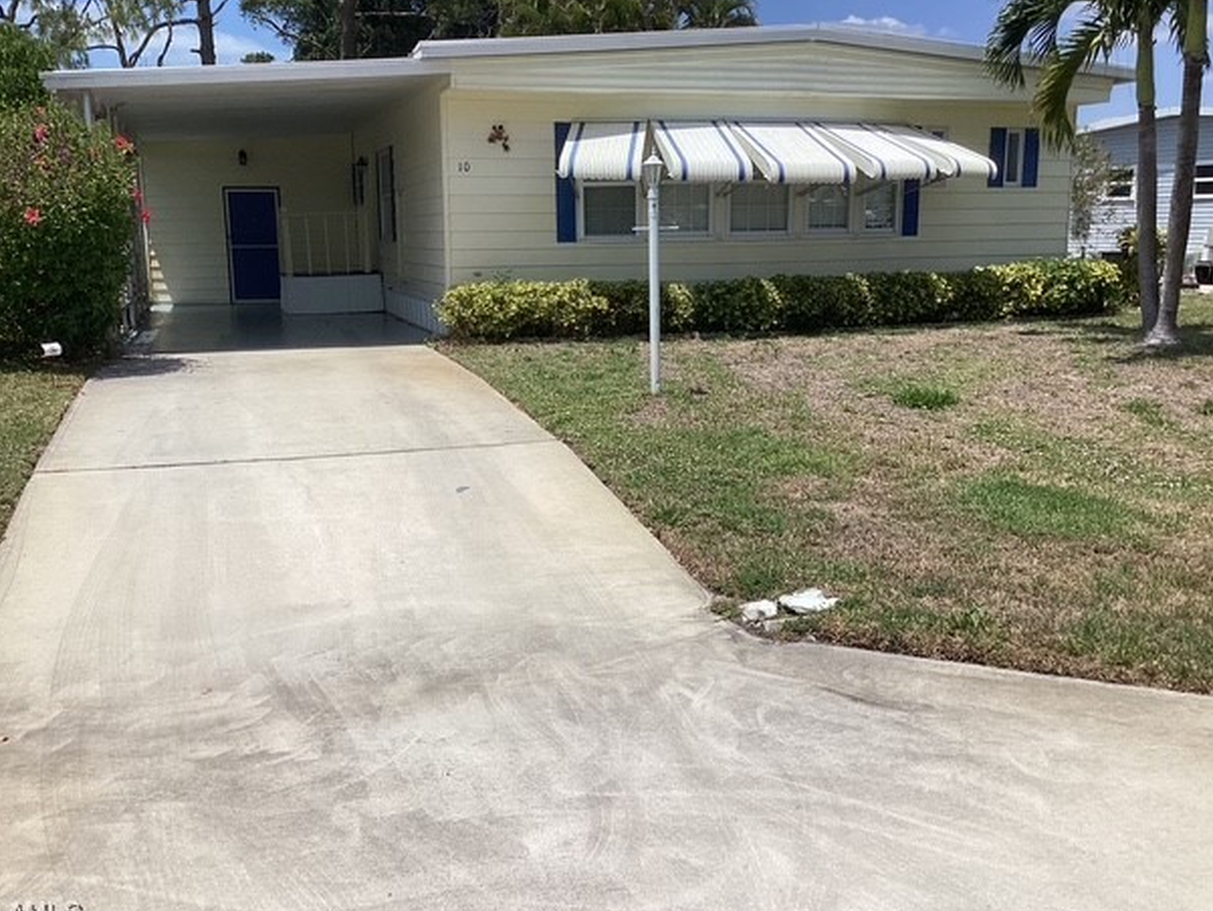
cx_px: 569
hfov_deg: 55.3
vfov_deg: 43.0
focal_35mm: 33
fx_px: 1157
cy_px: 454
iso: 25
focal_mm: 3.3
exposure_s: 1/2717
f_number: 2.4
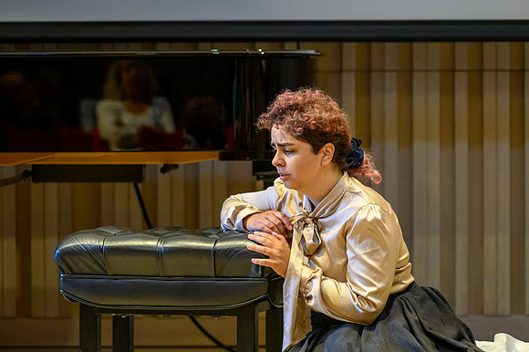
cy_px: 176
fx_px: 3363
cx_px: 264
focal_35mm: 229
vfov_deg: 6.0
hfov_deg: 9.0
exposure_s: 1/500
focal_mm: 150
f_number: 2.8
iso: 2200
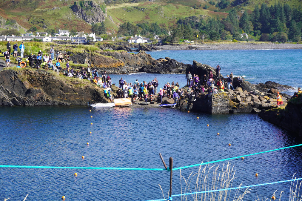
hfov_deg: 27.0
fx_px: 629
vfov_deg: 18.2
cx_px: 151
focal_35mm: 75
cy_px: 100
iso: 100
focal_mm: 50
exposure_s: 1/125
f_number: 9
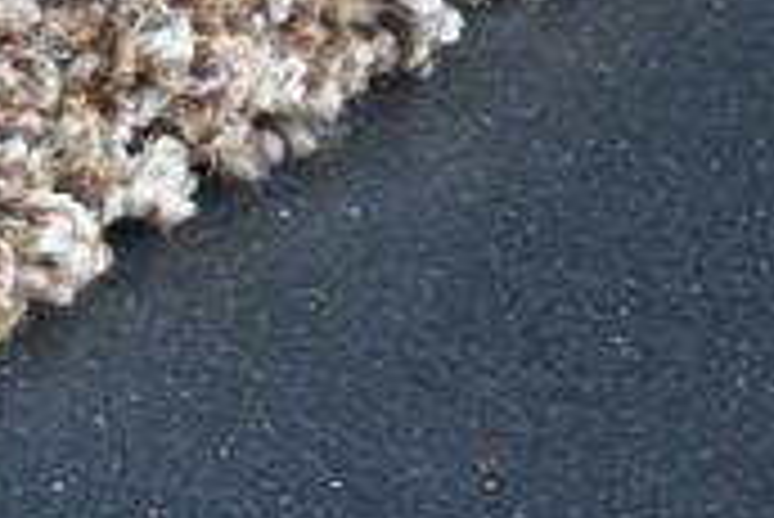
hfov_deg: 12.3
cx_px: -482
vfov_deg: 8.8
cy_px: -5
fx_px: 3357
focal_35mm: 156
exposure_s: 1
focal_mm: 35
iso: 64
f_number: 16
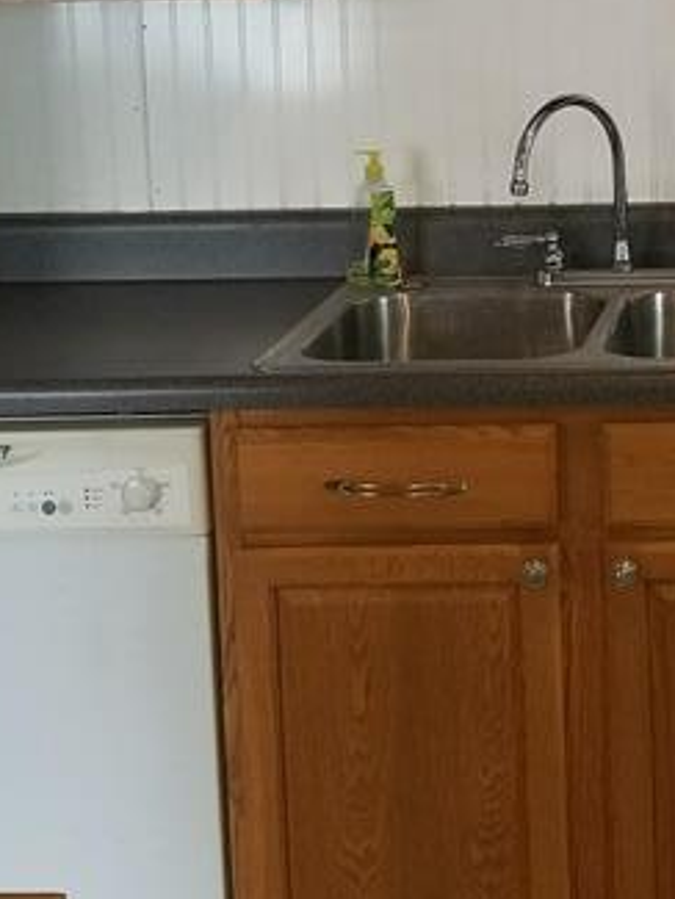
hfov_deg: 17.5
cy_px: 113
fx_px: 2131
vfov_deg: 23.3
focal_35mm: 82
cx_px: 722
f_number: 1.7
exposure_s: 1/40
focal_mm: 4.25
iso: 100
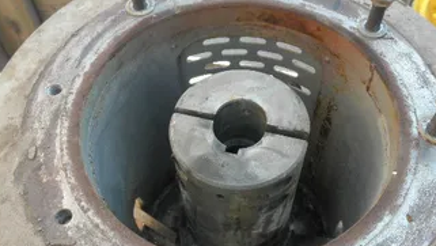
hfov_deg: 52.7
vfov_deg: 31.1
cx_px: 230
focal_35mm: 38
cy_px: 159
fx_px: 440
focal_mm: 5
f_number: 3
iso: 64
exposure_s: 1/60
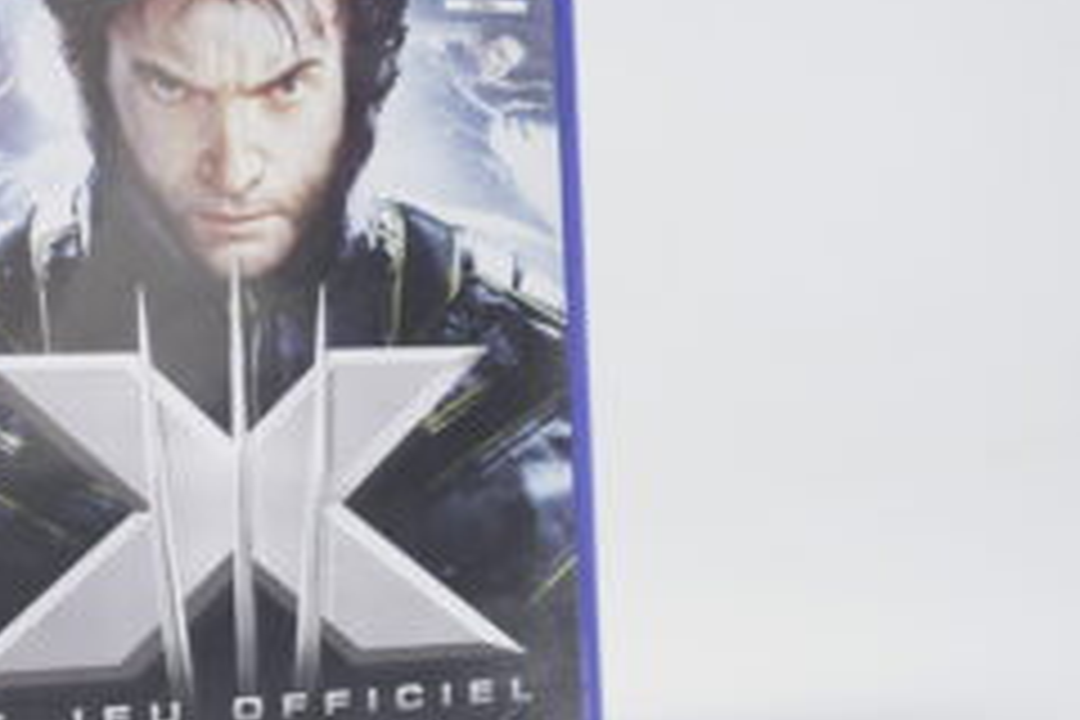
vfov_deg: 20.0
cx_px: 225
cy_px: 338
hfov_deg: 29.0
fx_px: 2040
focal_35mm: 68
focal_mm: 32
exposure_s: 1/4
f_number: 5
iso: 100
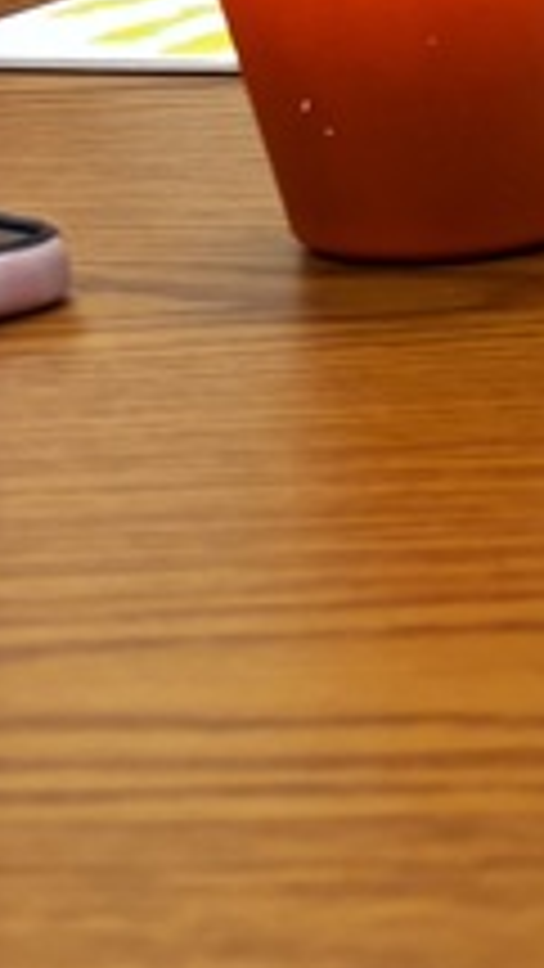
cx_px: 1713
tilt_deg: -22.8
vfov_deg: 15.8
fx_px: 3461
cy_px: 783
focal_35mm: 135
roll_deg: +0.4
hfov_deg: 7.7
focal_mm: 5.96
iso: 125
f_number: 1.6
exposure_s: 1/120
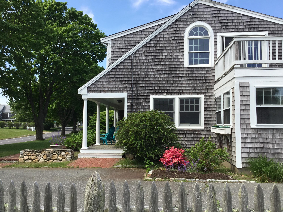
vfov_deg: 45.4
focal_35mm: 31
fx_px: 253
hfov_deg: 58.4
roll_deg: +0.8
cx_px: 142
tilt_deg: +3.1
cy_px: 106
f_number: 2.4
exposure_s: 1/783
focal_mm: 3.3
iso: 25
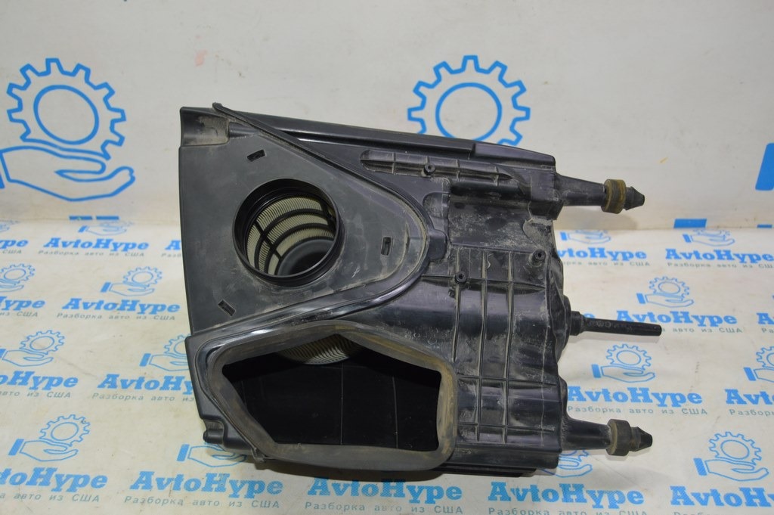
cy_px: 258
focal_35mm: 39
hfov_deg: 49.6
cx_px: 387
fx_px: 838
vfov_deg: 34.2
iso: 500
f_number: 4
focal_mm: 26
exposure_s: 1/60
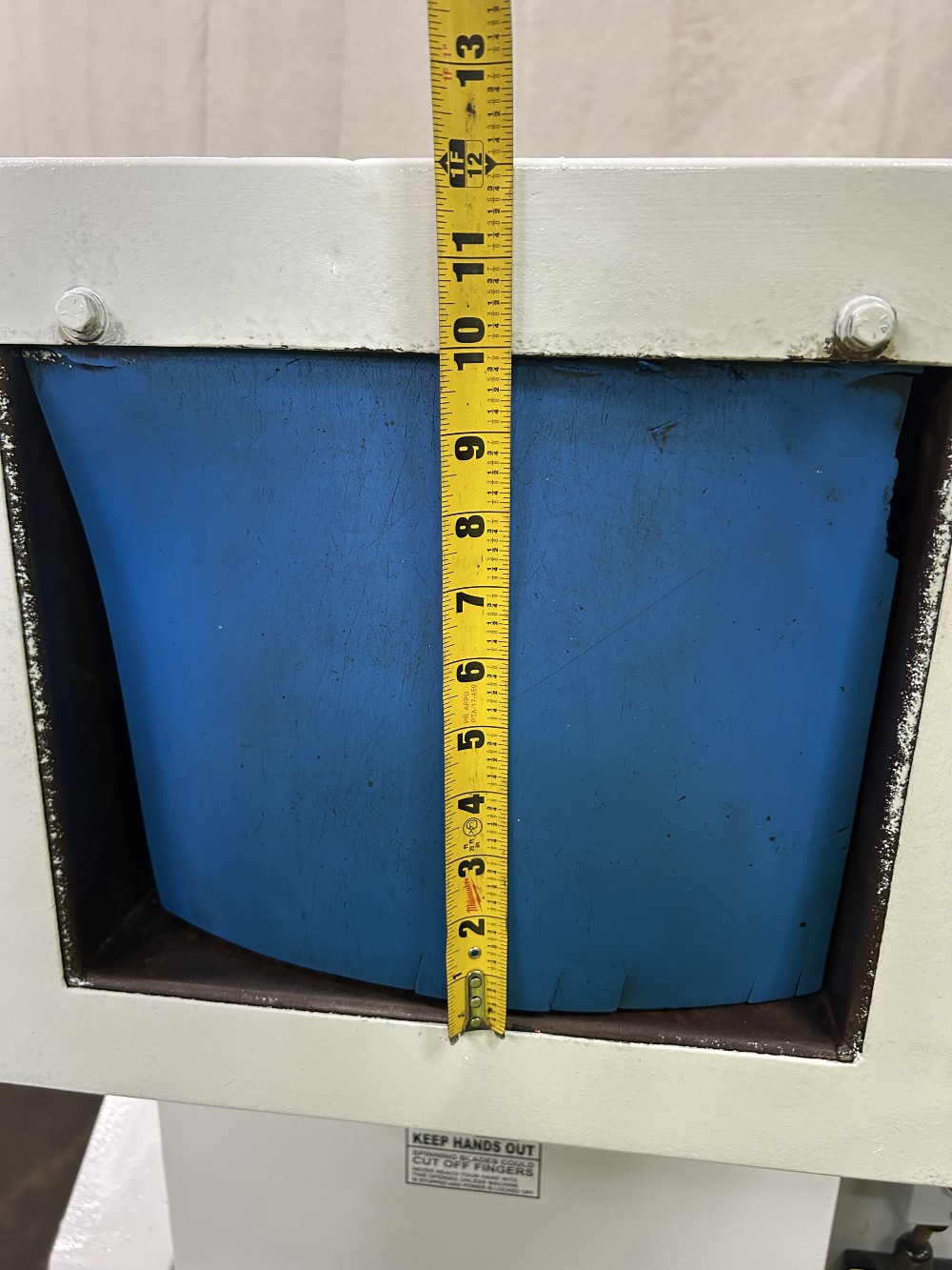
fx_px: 953
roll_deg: -1.3
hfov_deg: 53.1
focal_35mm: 26
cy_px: 635
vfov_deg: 67.3
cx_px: 476
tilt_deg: -17.2
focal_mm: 5.7
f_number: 1.5
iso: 320
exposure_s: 1/60
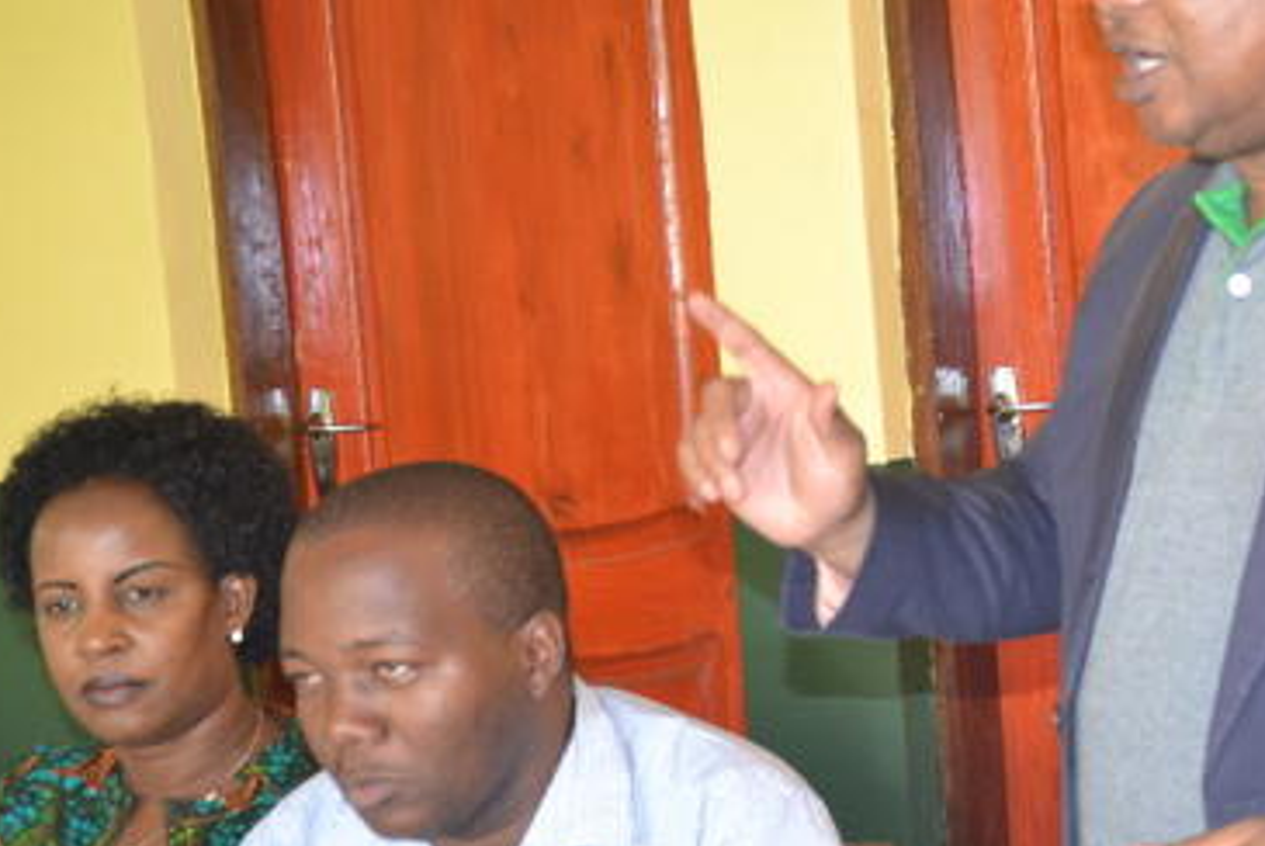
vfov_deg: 14.9
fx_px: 3235
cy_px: 446
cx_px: 1161
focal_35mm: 92
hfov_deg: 21.6
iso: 800
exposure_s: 1/60
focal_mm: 32
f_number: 5
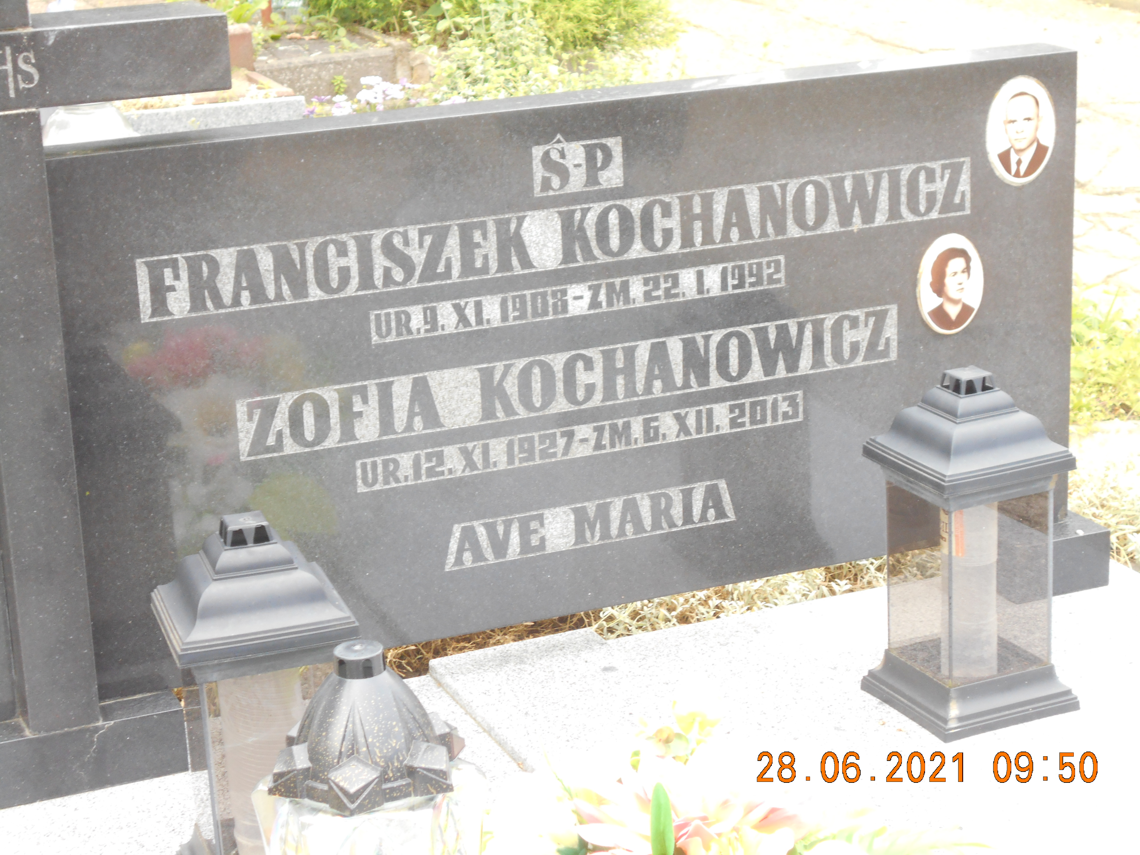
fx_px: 2503
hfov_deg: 25.7
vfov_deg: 19.4
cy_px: 428
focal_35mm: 76
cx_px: 570
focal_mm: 13.5
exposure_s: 1/60
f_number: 5.8
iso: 200
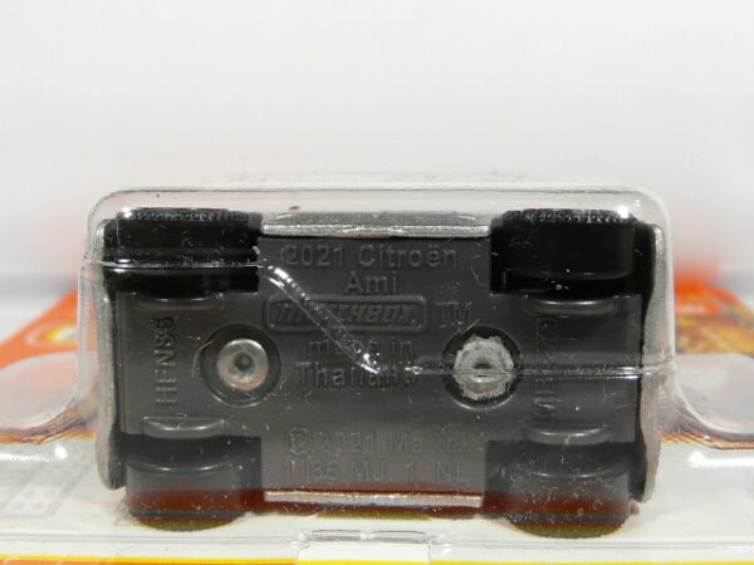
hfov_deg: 41.2
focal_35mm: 46
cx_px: 377
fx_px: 1002
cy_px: 282
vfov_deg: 31.5
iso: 100
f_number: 2.8
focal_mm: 4.7
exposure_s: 1/60
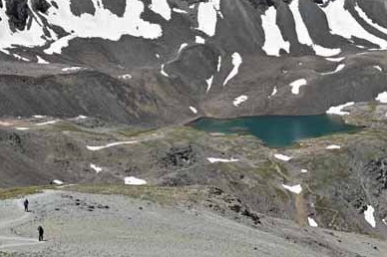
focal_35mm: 99
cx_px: 204
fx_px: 1063
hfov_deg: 20.6
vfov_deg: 13.6
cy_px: 14
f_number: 8
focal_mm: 48
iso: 64
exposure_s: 1/400
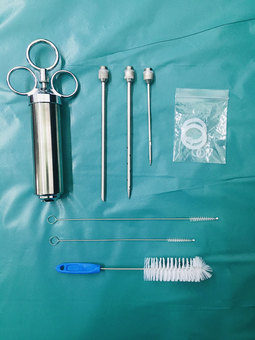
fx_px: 285
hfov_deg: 48.2
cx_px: 128
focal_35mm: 29
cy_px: 170
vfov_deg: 61.7
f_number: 2.2
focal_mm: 4.15
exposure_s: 1/10
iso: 100
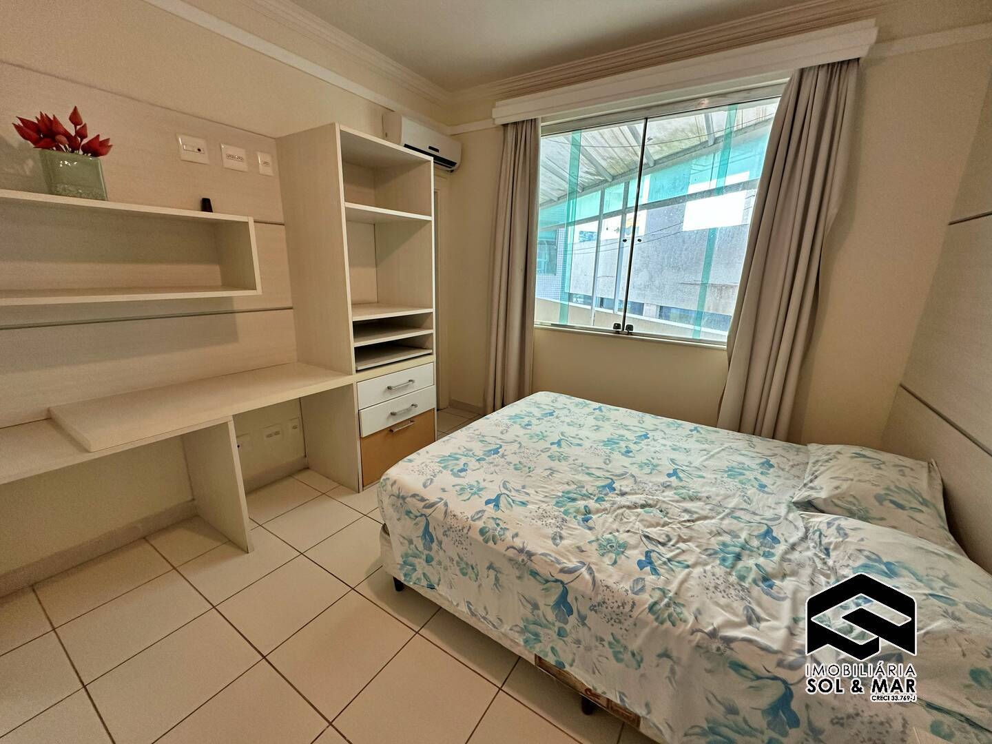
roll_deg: -1.7
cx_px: 496
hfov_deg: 102.1
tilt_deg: -14.4
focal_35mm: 14
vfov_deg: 85.7
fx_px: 401
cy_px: 372
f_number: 2.2
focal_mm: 2.22
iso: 200
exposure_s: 1/120
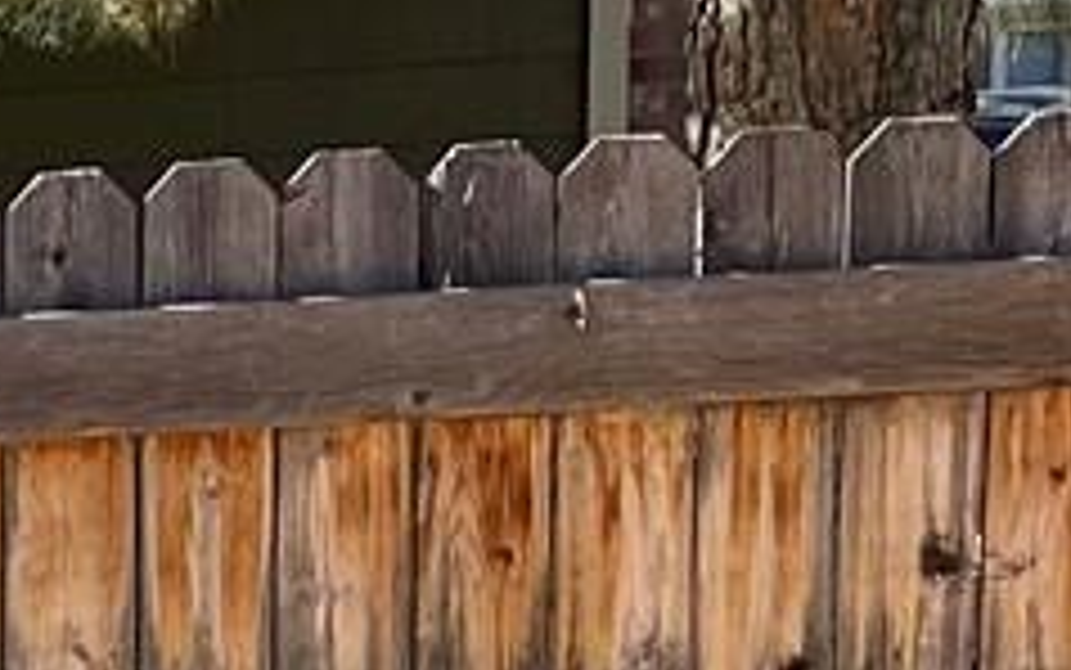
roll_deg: +2.6
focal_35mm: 185
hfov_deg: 10.5
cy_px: 1866
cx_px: -1008
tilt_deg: -13.3
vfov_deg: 6.6
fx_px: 5402
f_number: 1.5
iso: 50
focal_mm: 5.7
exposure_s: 1/1252
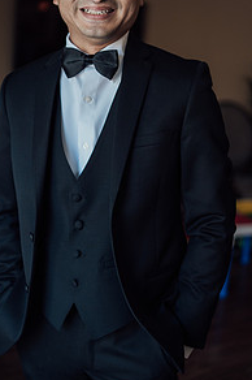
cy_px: 148
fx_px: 568
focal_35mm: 54
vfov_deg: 36.7
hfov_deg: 25.0
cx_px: 105
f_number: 1.4
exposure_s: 1/640
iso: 320
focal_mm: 35
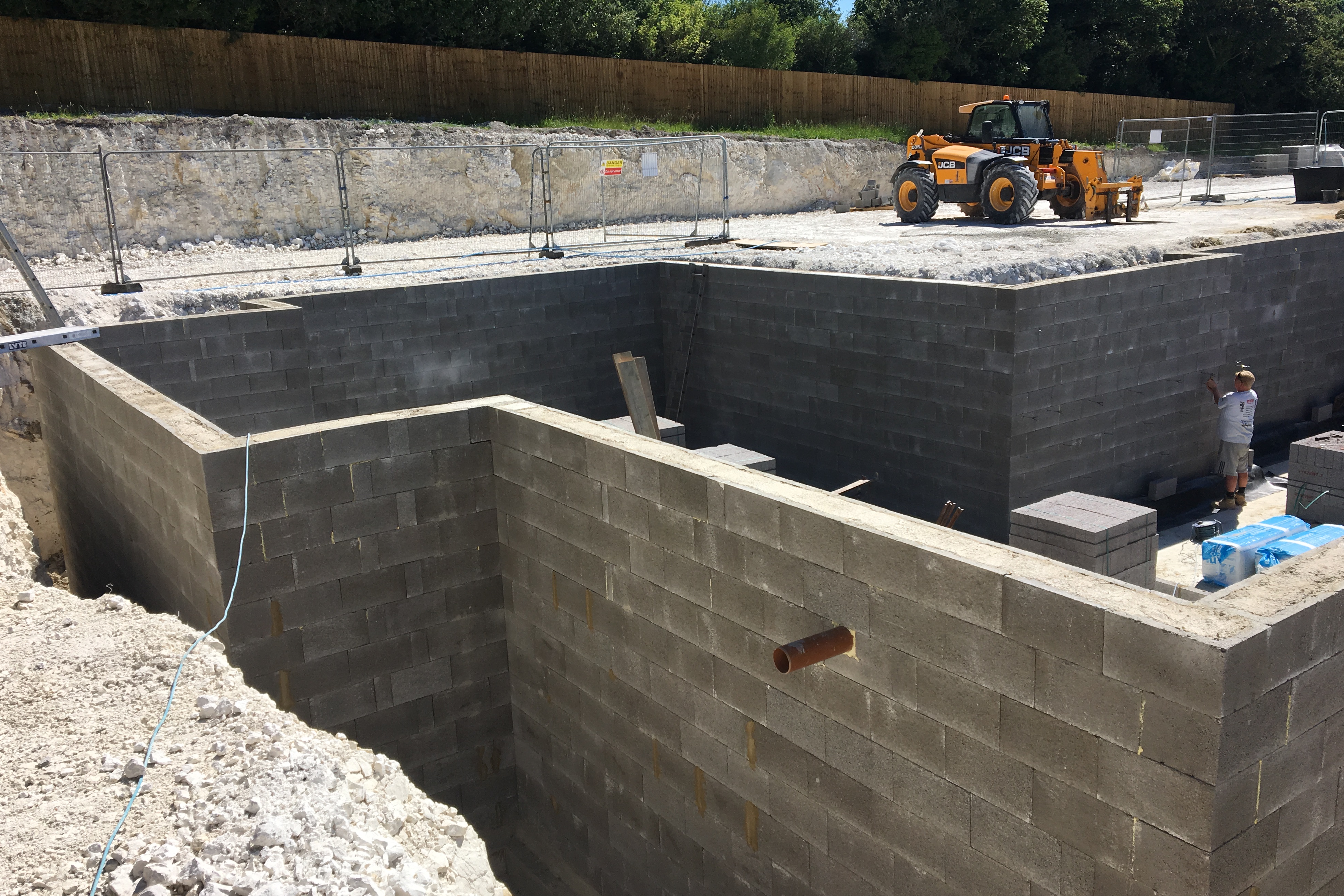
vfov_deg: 42.3
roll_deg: +2.5
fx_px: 1157
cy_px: 449
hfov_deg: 60.3
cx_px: 672
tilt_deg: -13.3
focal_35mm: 31
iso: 25
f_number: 2.2
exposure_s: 1/2079
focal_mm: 4.15
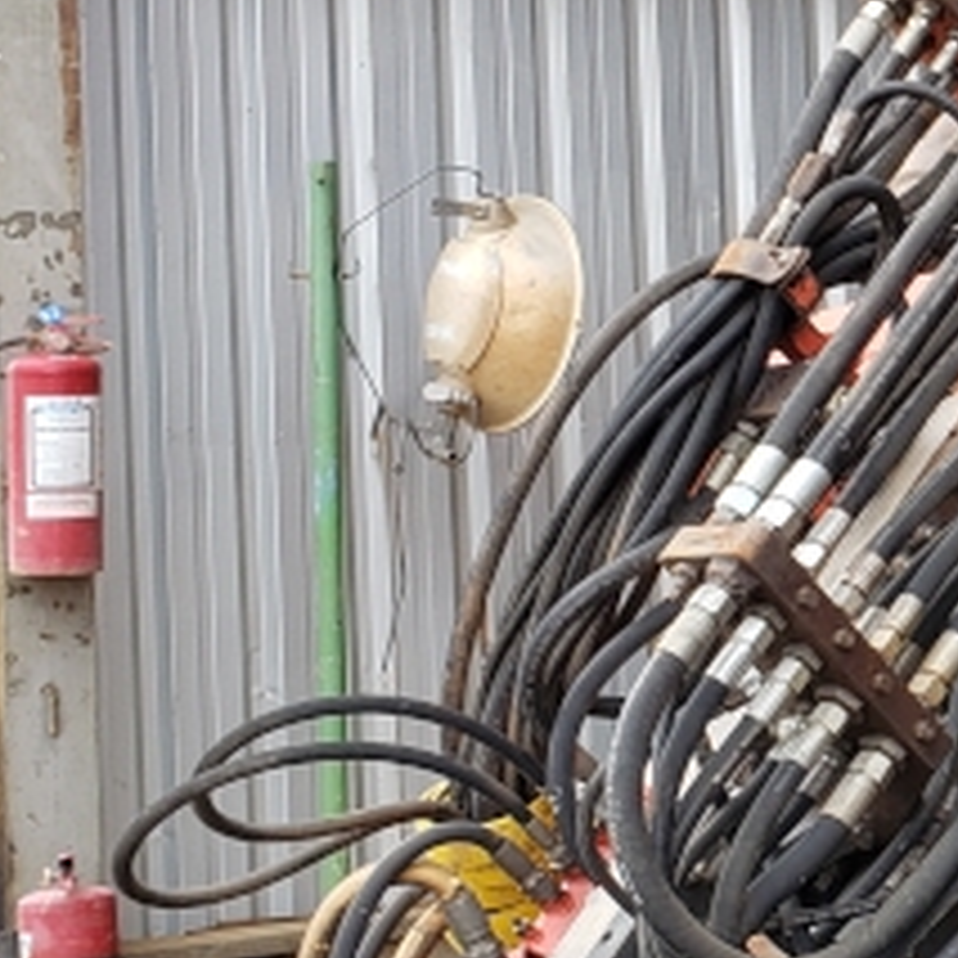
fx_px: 3382
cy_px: 382
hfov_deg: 14.1
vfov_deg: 16.1
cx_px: 1786
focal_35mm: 108
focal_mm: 4.3
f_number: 2.4
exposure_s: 1/60
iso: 50
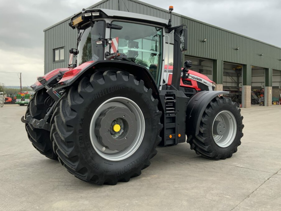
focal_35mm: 33
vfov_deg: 42.9
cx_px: 144
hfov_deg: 55.3
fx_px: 268
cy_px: 93
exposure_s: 1/177
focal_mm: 3
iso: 16
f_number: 1.8
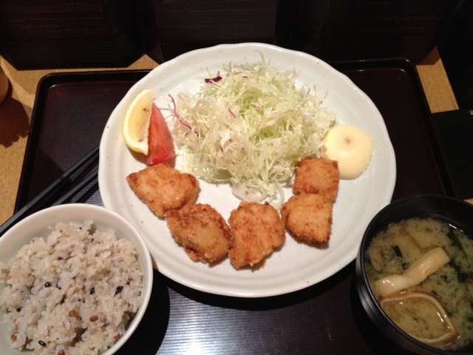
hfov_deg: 52.6
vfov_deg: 40.7
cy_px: 178
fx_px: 478
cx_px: 236
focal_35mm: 35
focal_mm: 4.28
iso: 200
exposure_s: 1/20
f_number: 2.4
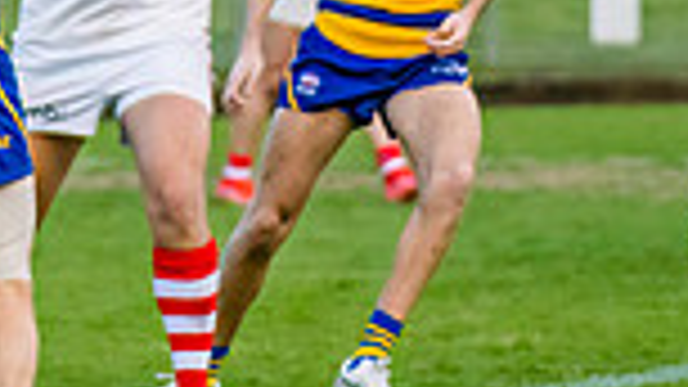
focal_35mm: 728
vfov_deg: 1.7
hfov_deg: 3.0
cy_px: -344
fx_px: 13279
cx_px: -109
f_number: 4
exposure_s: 1/1600
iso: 2200
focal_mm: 170
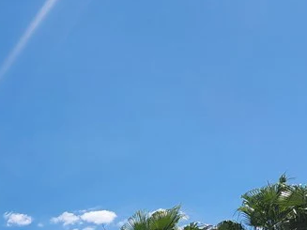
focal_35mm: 72
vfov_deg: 18.7
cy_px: 313
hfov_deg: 24.3
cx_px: -71
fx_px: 638
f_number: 1.8
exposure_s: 1/2500
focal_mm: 5.4
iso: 20
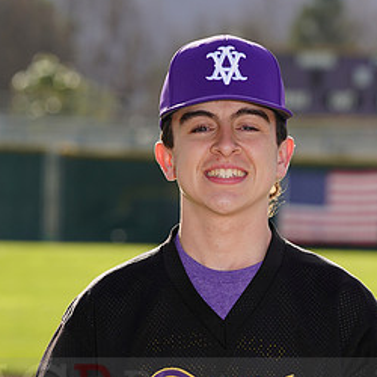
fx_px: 5077
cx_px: 233
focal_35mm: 412
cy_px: 379
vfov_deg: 4.2
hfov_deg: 4.3
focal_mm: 209
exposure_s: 1/200
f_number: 9
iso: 100
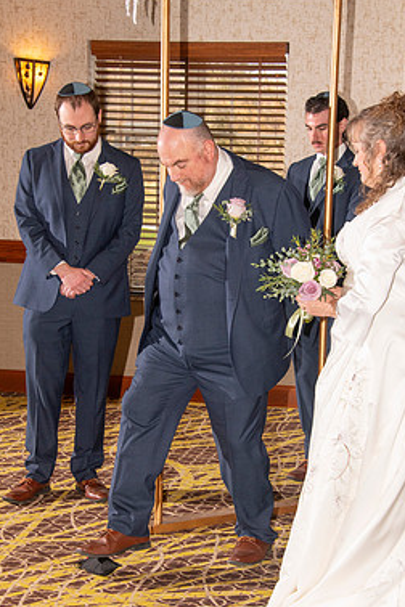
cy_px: 329
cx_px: 235
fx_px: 1367
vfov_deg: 25.1
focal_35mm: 81
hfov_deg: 16.8
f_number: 9
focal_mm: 68
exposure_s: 1/160
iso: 1000
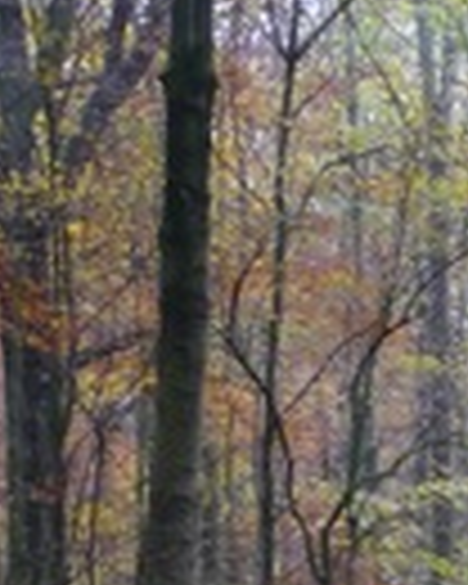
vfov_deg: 16.1
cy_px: 675
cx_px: 1040
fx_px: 1991
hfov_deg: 11.6
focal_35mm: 115
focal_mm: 5.2
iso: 250
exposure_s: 1/60
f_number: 3.3
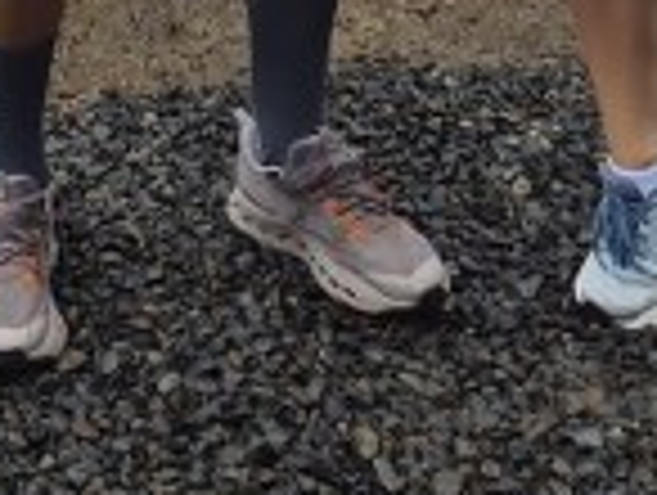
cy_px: -680
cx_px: -63
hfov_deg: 15.2
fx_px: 2395
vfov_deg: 10.3
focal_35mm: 126
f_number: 1.8
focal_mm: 5.4
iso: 80
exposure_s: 1/1280
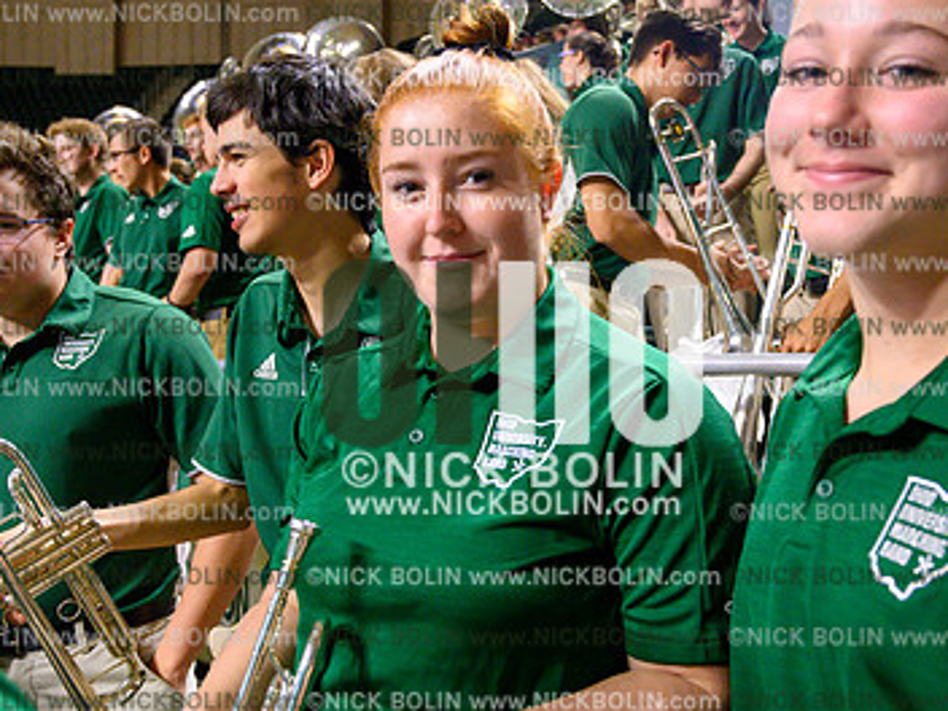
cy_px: 389
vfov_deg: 37.7
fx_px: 1041
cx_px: 512
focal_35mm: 38
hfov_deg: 48.9
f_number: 4.5
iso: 3200
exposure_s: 1/200
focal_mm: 24
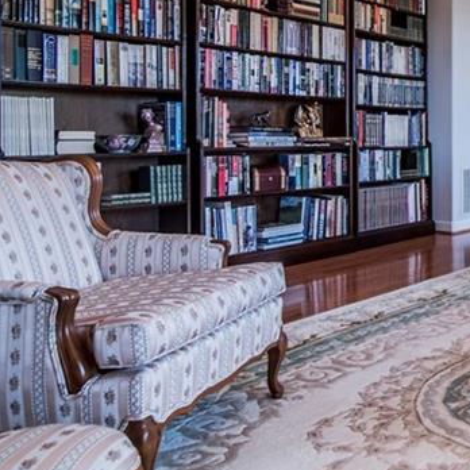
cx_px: 560
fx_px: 614
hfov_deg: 34.0
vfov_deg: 40.7
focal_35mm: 40
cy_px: 120
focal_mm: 16
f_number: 4
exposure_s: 1/60
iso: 1250
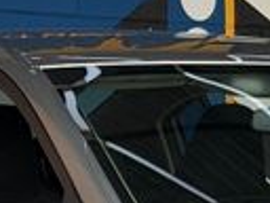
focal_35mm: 287
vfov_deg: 5.1
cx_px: 321
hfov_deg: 6.9
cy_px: 444
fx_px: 2239
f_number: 1.78
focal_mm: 6.76
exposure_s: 1/1513
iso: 64
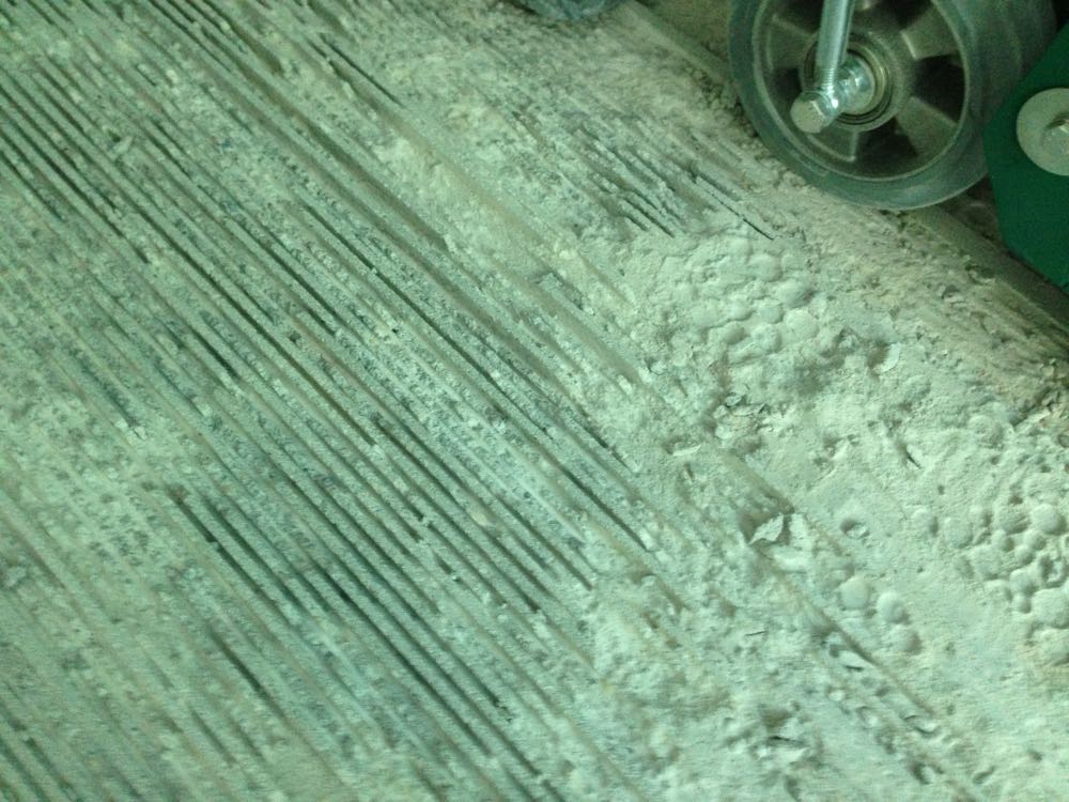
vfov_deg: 42.9
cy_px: 401
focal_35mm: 33
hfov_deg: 55.4
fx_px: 1019
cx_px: 534
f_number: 2.4
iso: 320
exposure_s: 1/20
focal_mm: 4.12
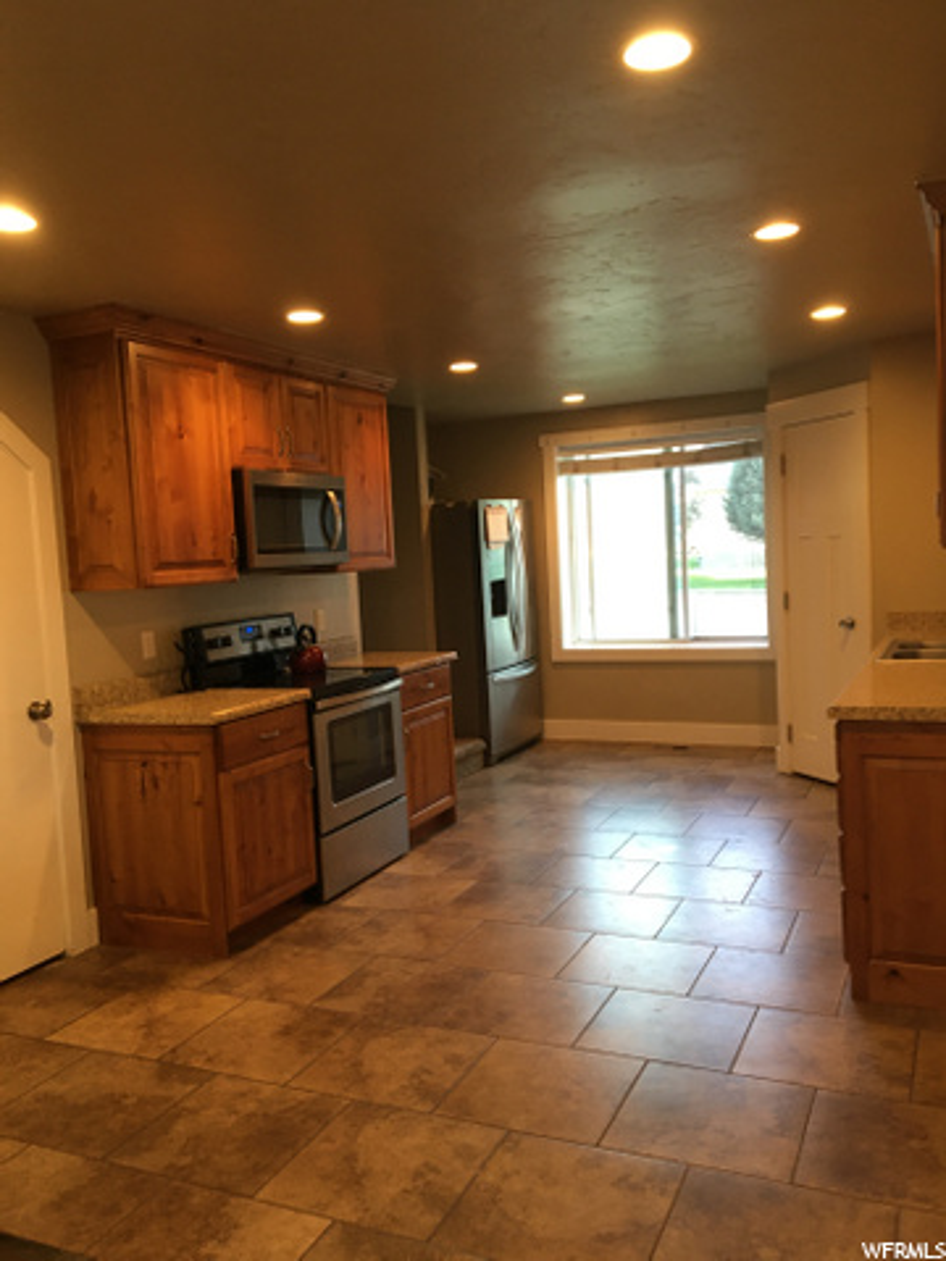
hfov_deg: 48.2
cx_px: 473
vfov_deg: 61.7
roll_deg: +3.0
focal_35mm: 29
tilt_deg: -3.0
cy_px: 630
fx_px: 1057
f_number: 2.2
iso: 100
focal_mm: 4.15
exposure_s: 1/30
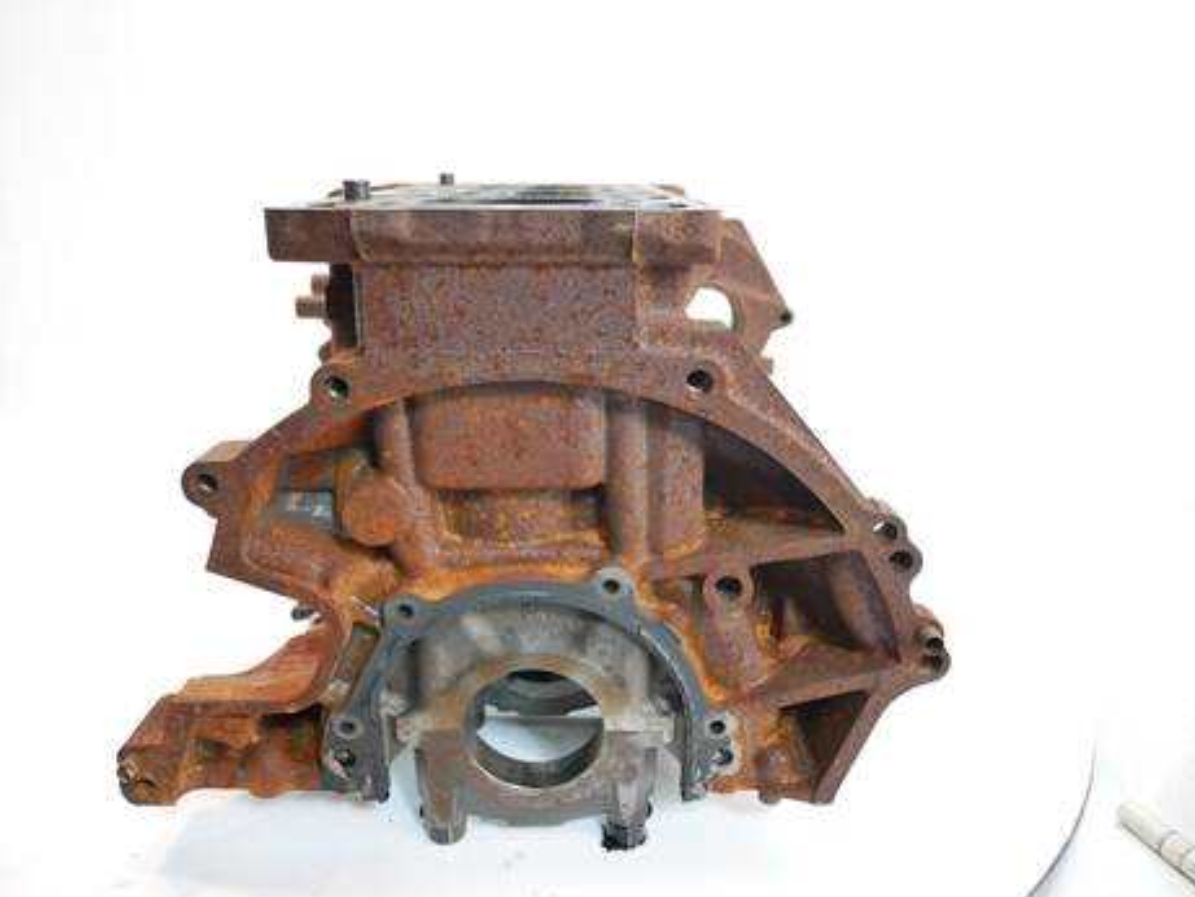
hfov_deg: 69.4
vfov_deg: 54.9
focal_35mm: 25
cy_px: 438
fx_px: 863
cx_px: 601
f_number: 3.5
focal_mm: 12
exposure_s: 1/60
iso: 640
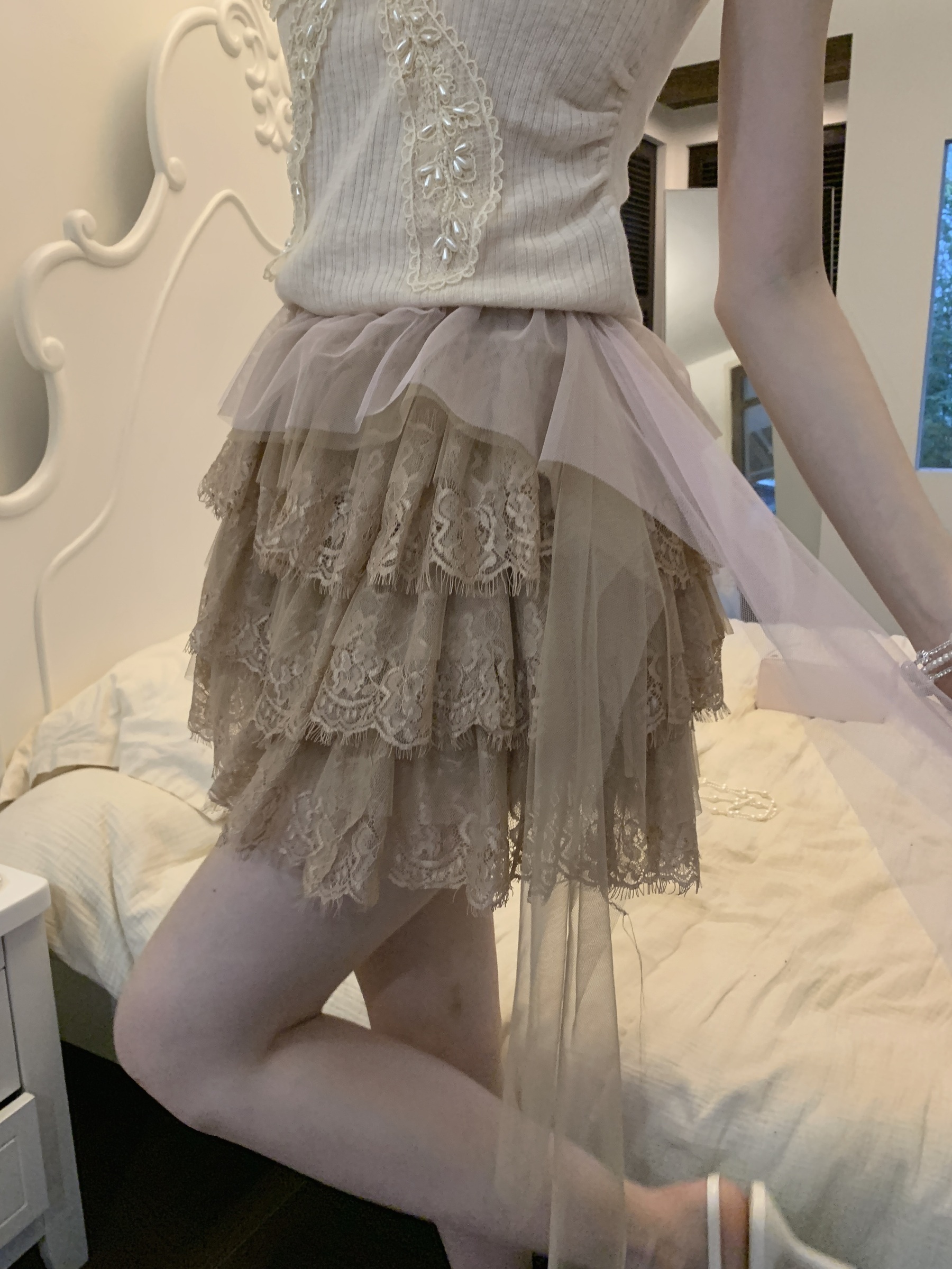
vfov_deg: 67.3
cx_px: 476
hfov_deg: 53.1
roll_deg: +2.5
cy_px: 634
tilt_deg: -11.7
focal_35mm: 26
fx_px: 953
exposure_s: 1/50
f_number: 1.8
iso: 320
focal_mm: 4.25
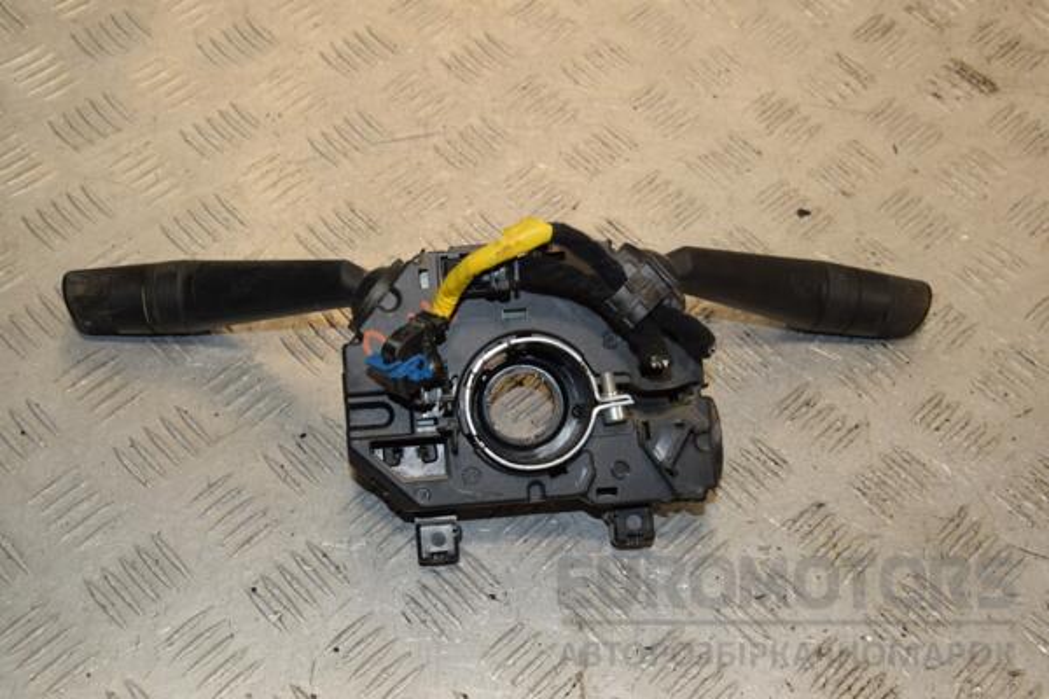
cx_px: 524
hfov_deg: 38.9
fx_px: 1486
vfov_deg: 26.5
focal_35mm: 51
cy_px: 350
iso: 800
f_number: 7.1
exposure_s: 1/200
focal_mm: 34
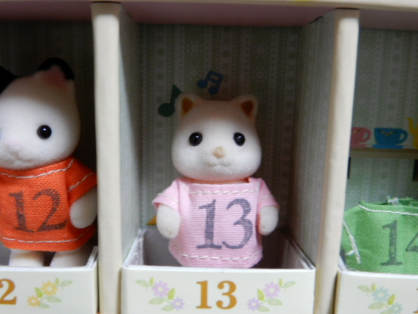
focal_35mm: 45
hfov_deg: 42.1
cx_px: 209
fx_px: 543
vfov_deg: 32.2
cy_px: 157
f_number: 4
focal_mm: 8
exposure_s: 1/13
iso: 400
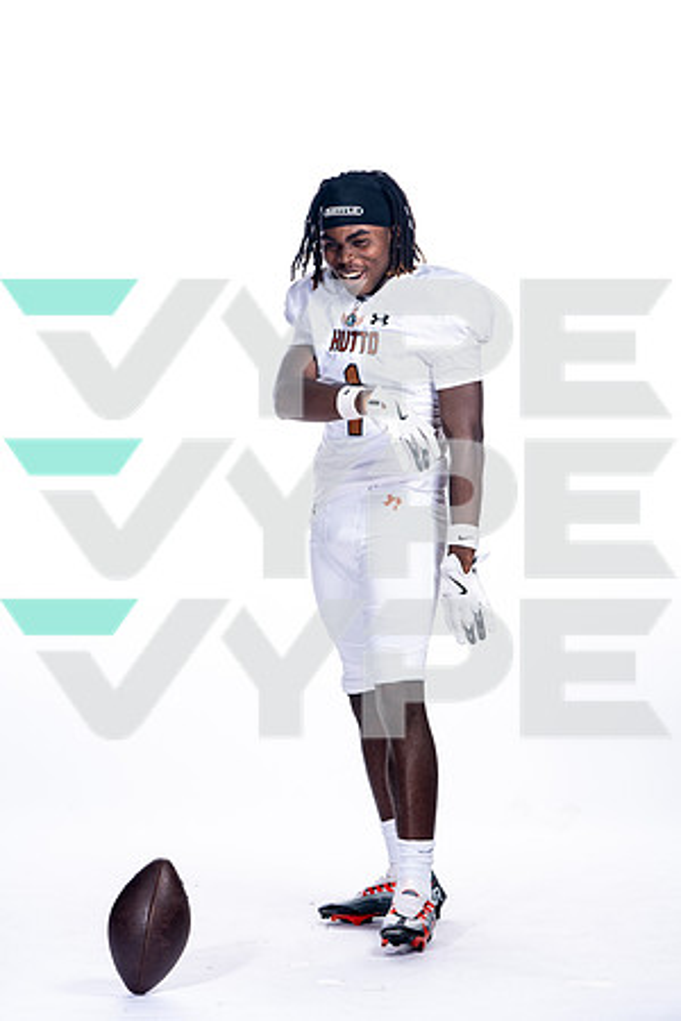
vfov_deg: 18.1
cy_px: 510
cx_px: 340
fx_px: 3206
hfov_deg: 12.1
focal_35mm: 113
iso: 400
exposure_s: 1/250
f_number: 5.6
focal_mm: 113
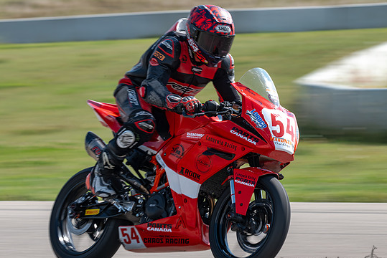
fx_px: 4528
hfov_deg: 4.9
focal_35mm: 421
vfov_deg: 3.3
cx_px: 155
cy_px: 132
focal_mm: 350
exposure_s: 1/160
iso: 220
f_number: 16
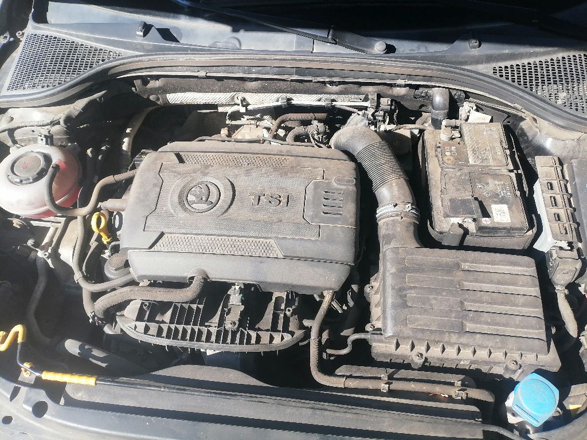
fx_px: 441
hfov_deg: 67.3
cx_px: 294
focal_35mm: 26
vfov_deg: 53.1
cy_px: 220
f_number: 1.8
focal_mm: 4.25
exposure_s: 1/528
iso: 50
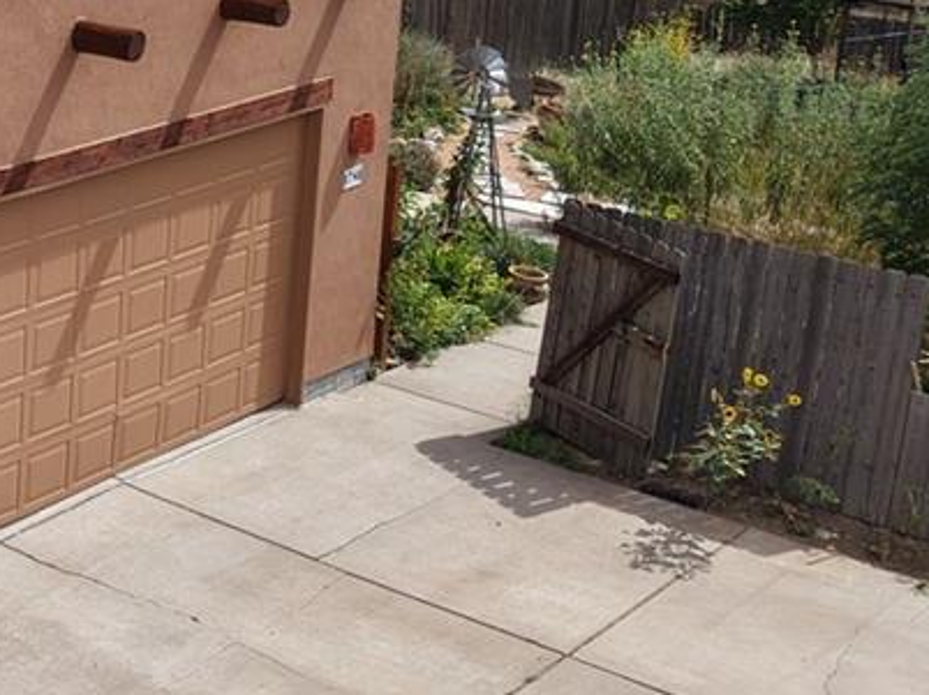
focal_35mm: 86
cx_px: -605
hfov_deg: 18.9
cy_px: -12
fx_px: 2307
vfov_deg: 16.8
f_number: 1.8
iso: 160
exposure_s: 1/4000
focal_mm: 8.67
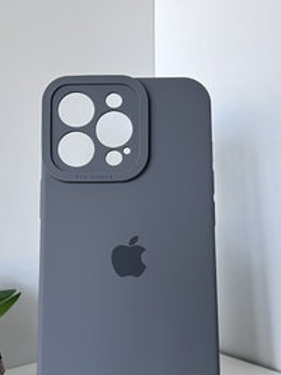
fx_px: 563
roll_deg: +2.5
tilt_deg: -4.1
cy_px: 197
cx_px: 126
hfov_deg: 28.0
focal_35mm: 52
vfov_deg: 36.8
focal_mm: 5.7
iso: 250
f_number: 1.5
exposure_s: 1/60
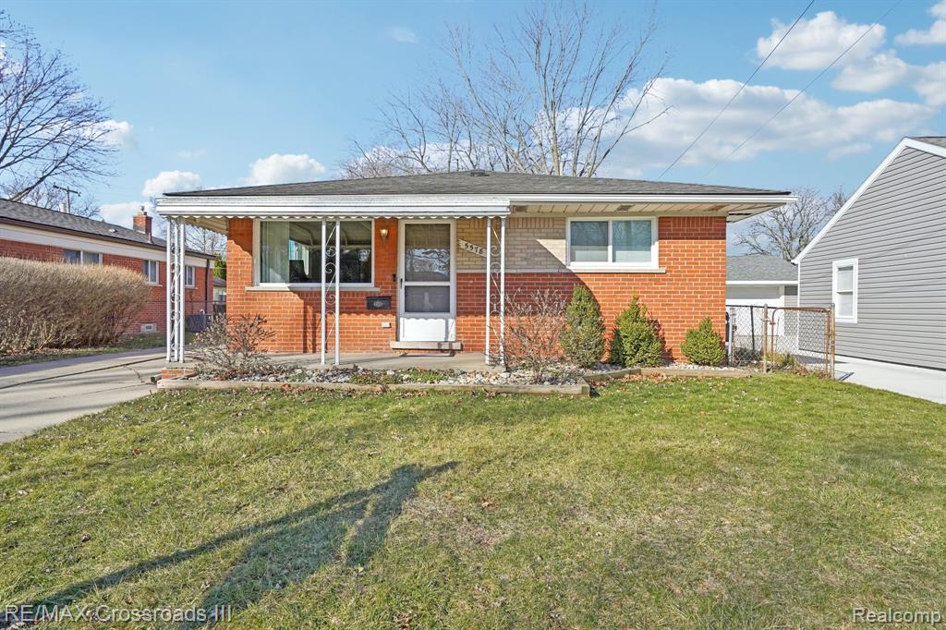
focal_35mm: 21
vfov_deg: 59.5
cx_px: 473
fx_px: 552
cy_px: 315
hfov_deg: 81.2
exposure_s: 1/1000
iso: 400
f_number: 8
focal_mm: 21
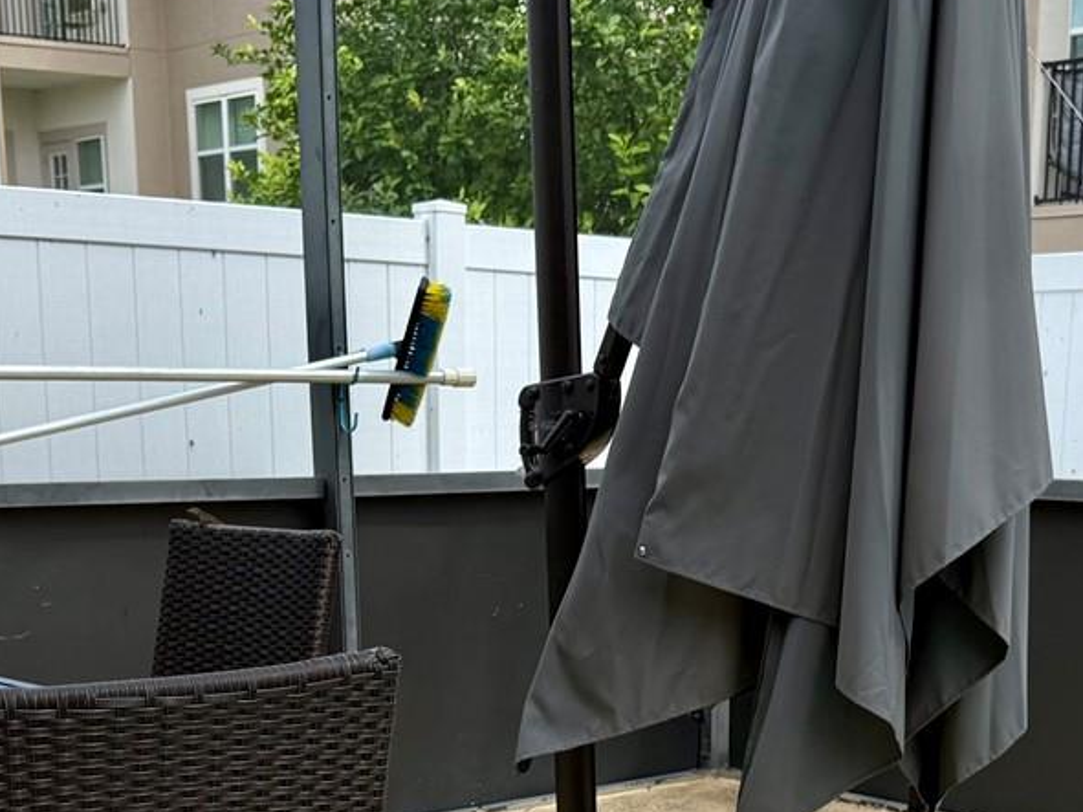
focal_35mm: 65
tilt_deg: -15.3
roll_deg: +0.2
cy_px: 953
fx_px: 2033
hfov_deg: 29.8
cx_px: 638
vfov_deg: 21.1
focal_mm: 6.76
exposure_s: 1/1522
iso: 80
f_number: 1.78
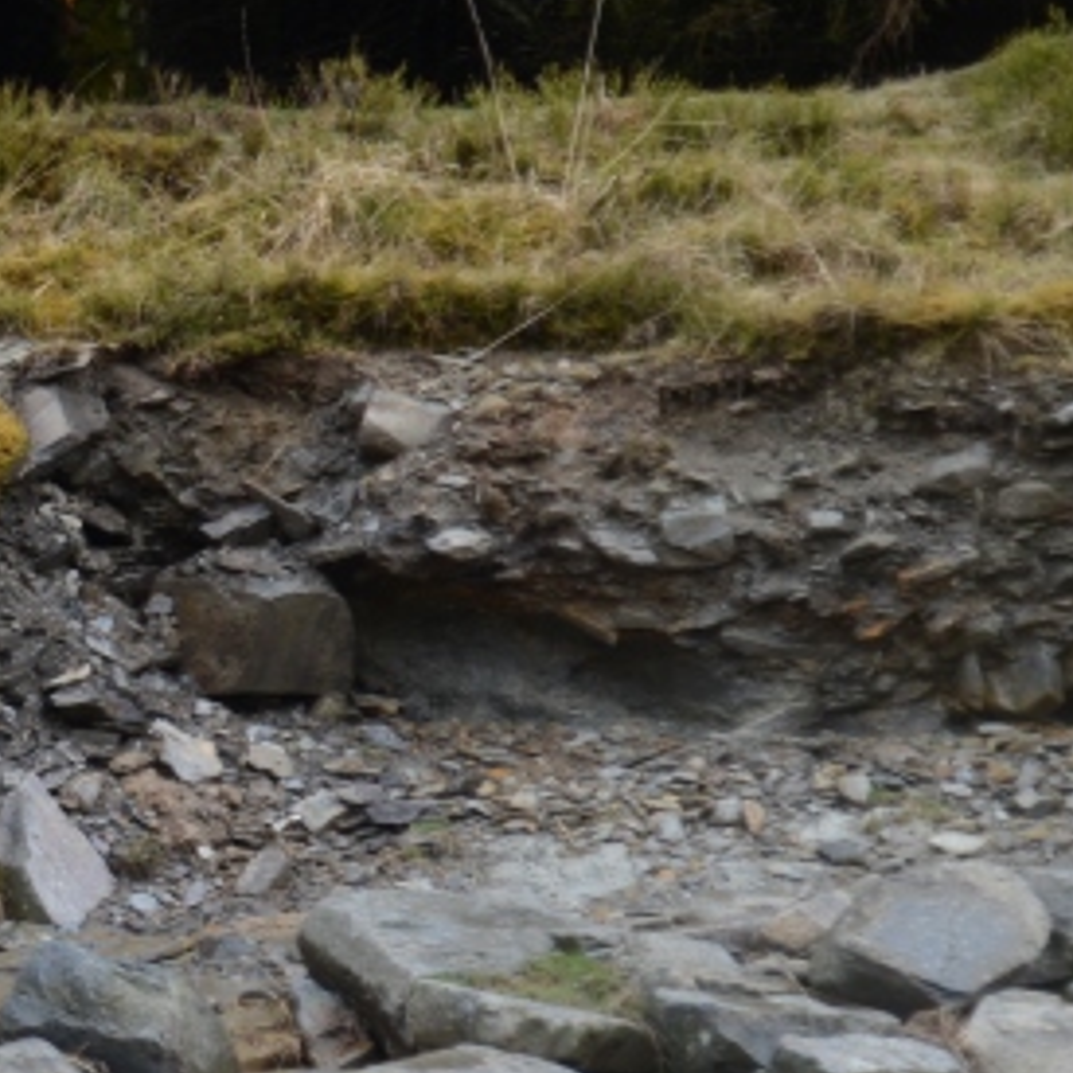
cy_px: 808
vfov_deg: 10.0
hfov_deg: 9.6
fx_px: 6102
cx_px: -839
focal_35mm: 174
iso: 800
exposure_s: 1/640
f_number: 4
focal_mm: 55
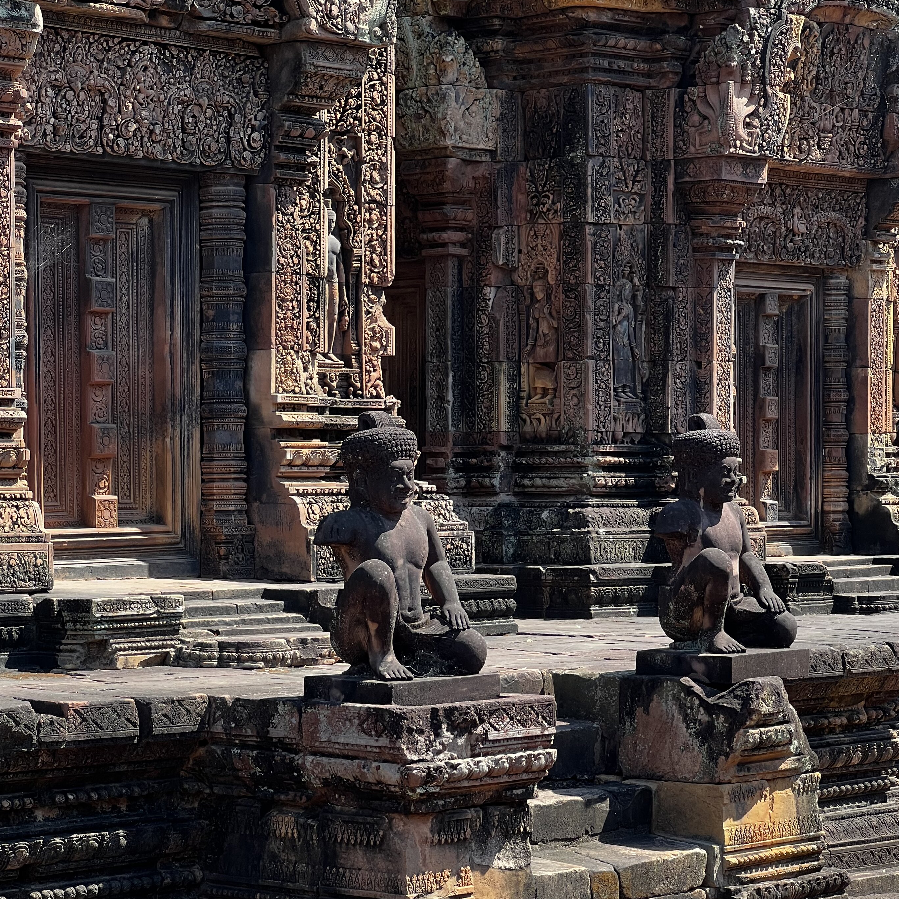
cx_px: 426
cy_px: 546
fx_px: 2938
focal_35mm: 100
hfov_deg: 17.4
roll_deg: +0.5
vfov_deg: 17.4
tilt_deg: -1.5
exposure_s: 1/107
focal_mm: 9
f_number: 2.8
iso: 32
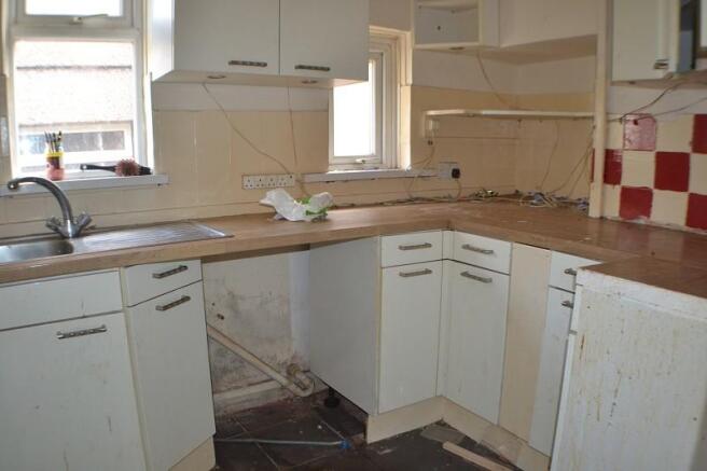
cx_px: 354
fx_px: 707
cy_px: 236
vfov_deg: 36.9
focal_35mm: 36
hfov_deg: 53.1
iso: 800
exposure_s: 1/60
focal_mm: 24
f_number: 4
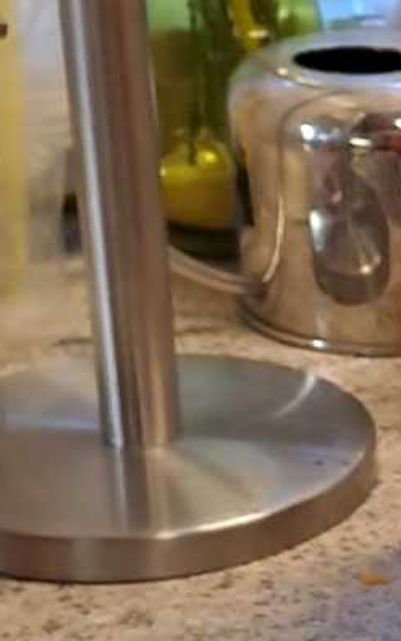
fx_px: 1868
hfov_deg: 10.5
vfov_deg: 19.3
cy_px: 489
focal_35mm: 107
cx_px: 960
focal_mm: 4.65
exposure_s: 1/33
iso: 320
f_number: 1.8
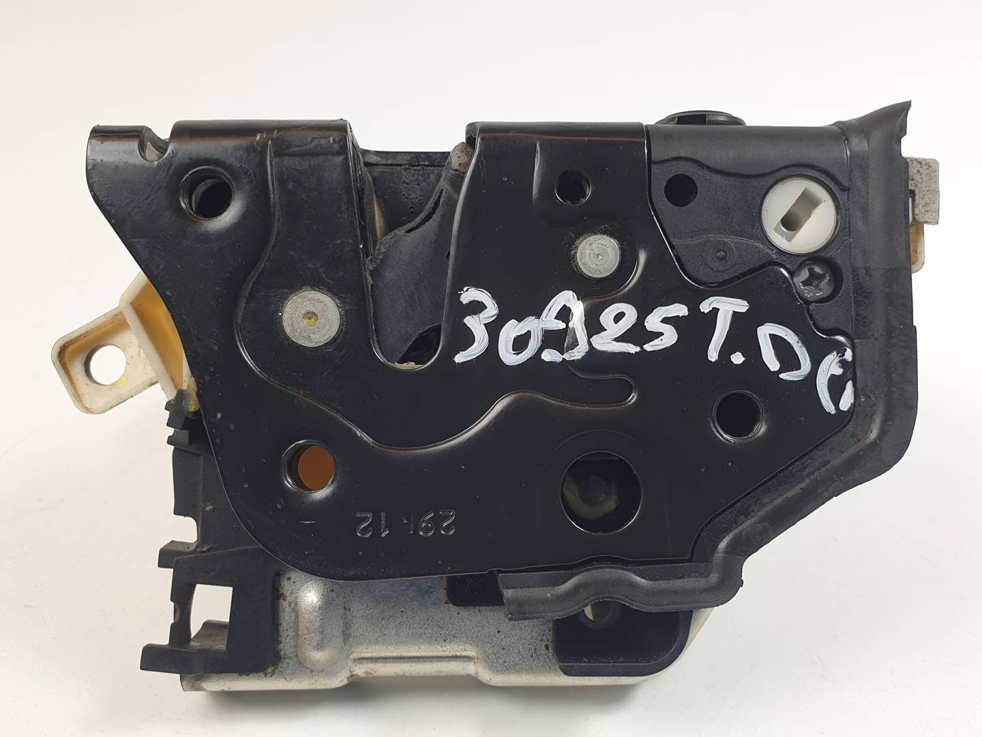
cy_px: 368
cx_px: 491
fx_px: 738
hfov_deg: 67.3
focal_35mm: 26
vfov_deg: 53.1
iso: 50
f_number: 2.4
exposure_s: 1/100
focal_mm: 4.3
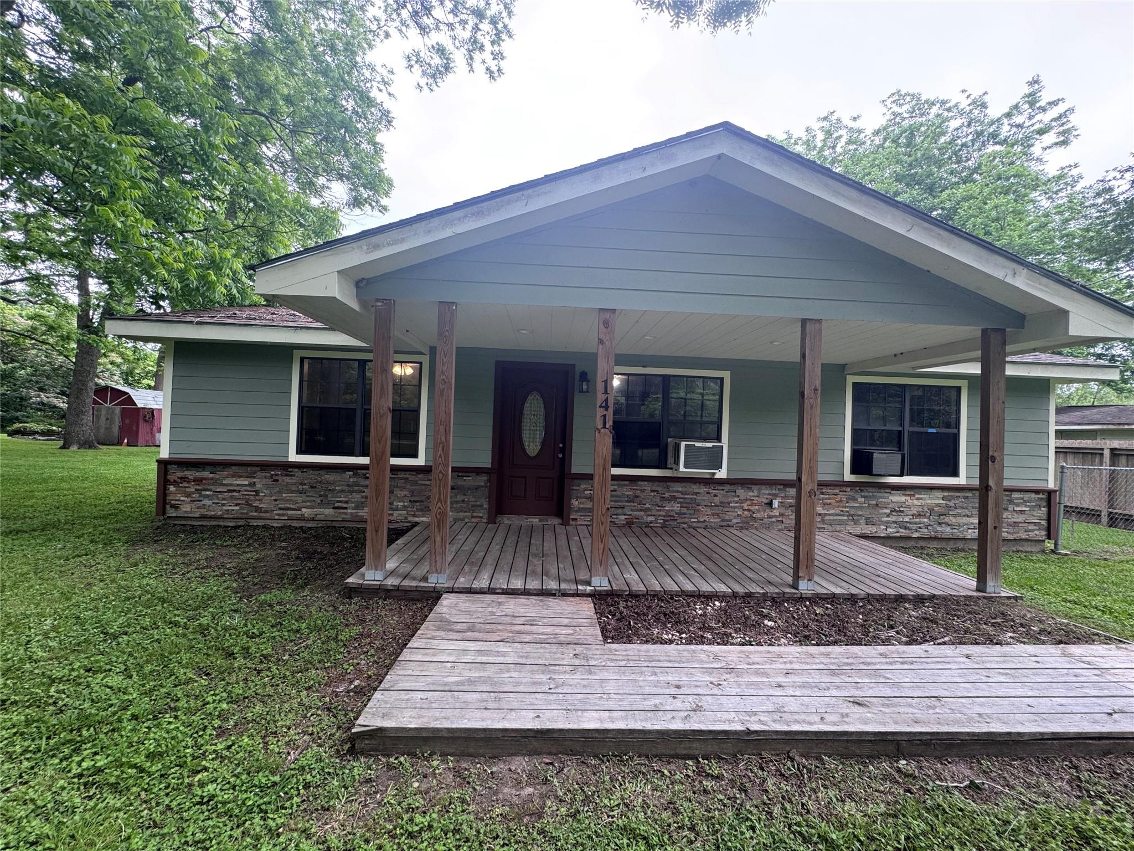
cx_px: 567
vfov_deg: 85.7
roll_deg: -2.7
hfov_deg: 102.1
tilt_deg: +0.6
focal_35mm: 14
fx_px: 459
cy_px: 426
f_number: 2.2
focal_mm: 2.22
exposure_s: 1/99
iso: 100
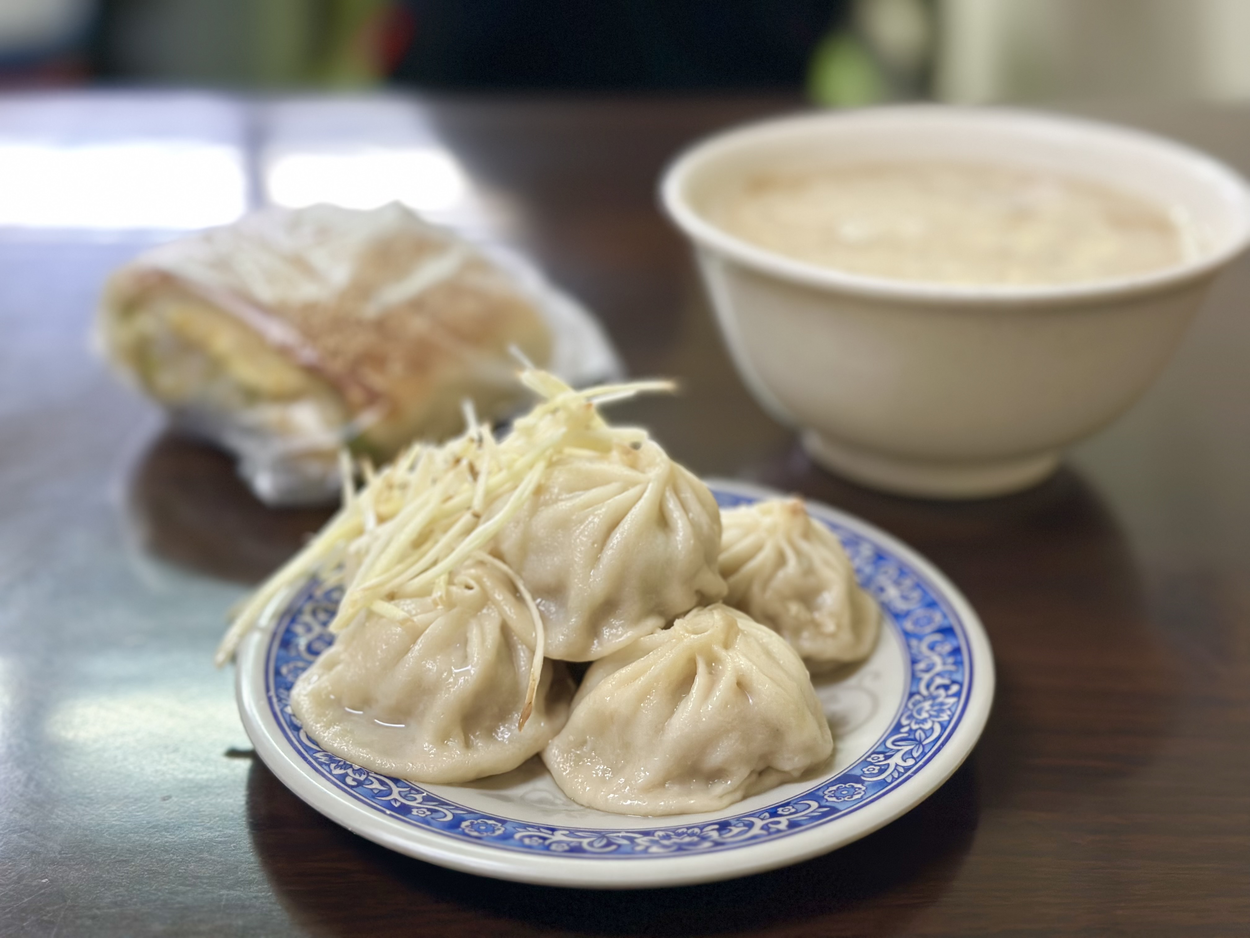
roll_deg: -1.4
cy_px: 469
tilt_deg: -26.5
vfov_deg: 30.3
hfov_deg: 39.7
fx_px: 1733
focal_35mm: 48
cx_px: 625
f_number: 1.78
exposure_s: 1/60
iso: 250
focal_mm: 6.86
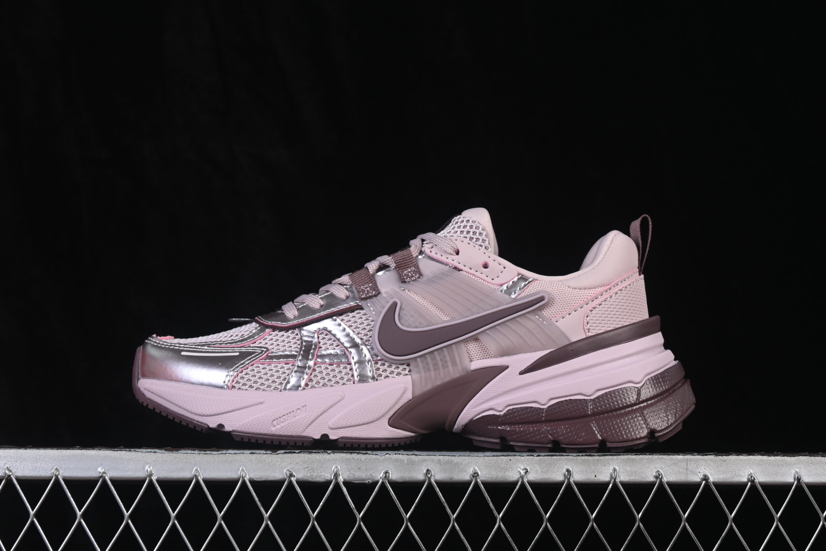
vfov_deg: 17.9
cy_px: 276
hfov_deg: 26.7
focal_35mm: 76
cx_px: 415
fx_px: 1744
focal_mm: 50
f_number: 8
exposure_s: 1/80
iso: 160
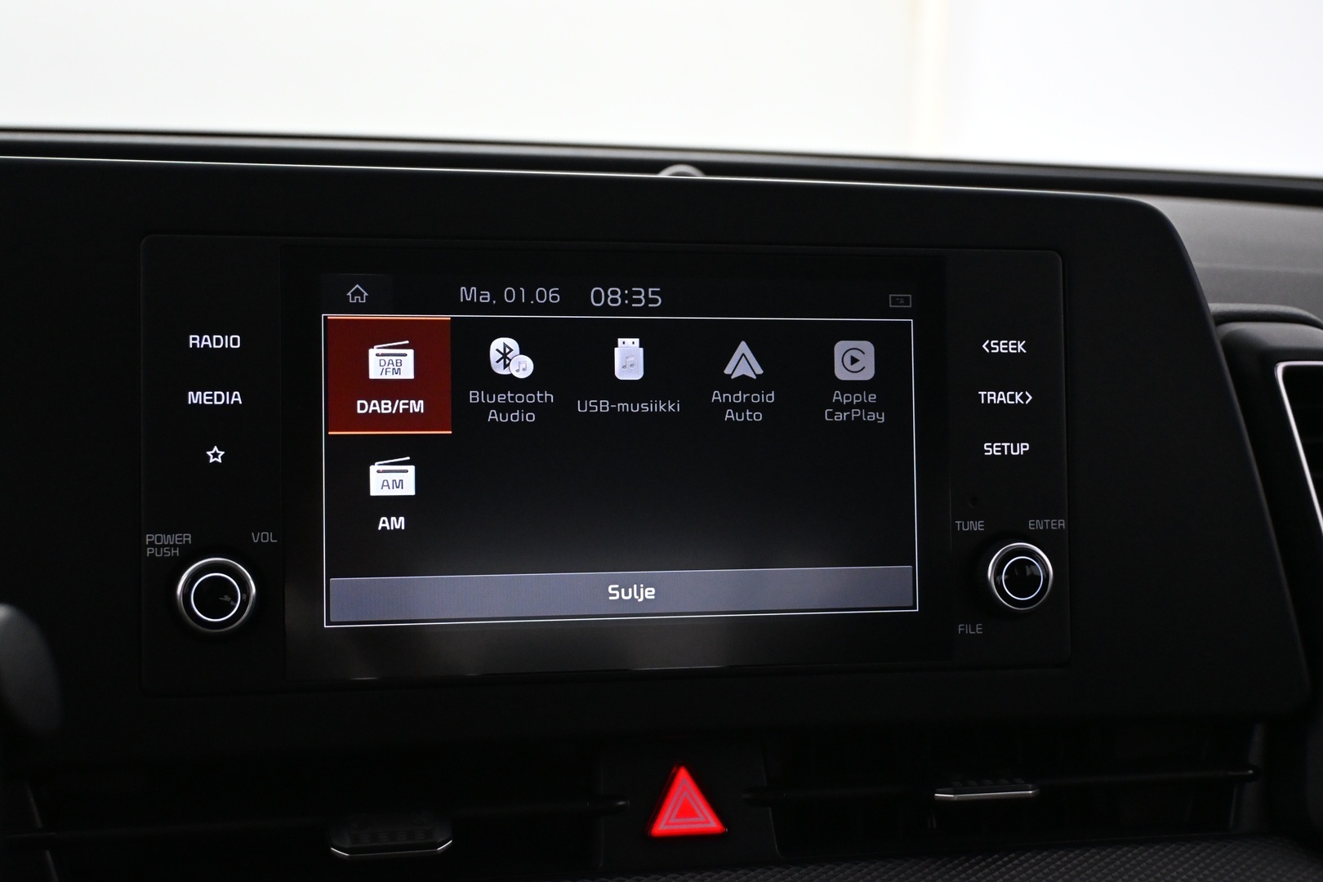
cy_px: 441
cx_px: 662
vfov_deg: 27.7
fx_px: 1791
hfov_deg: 40.5
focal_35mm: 49
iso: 3200
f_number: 5
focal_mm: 32.5
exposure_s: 1/80
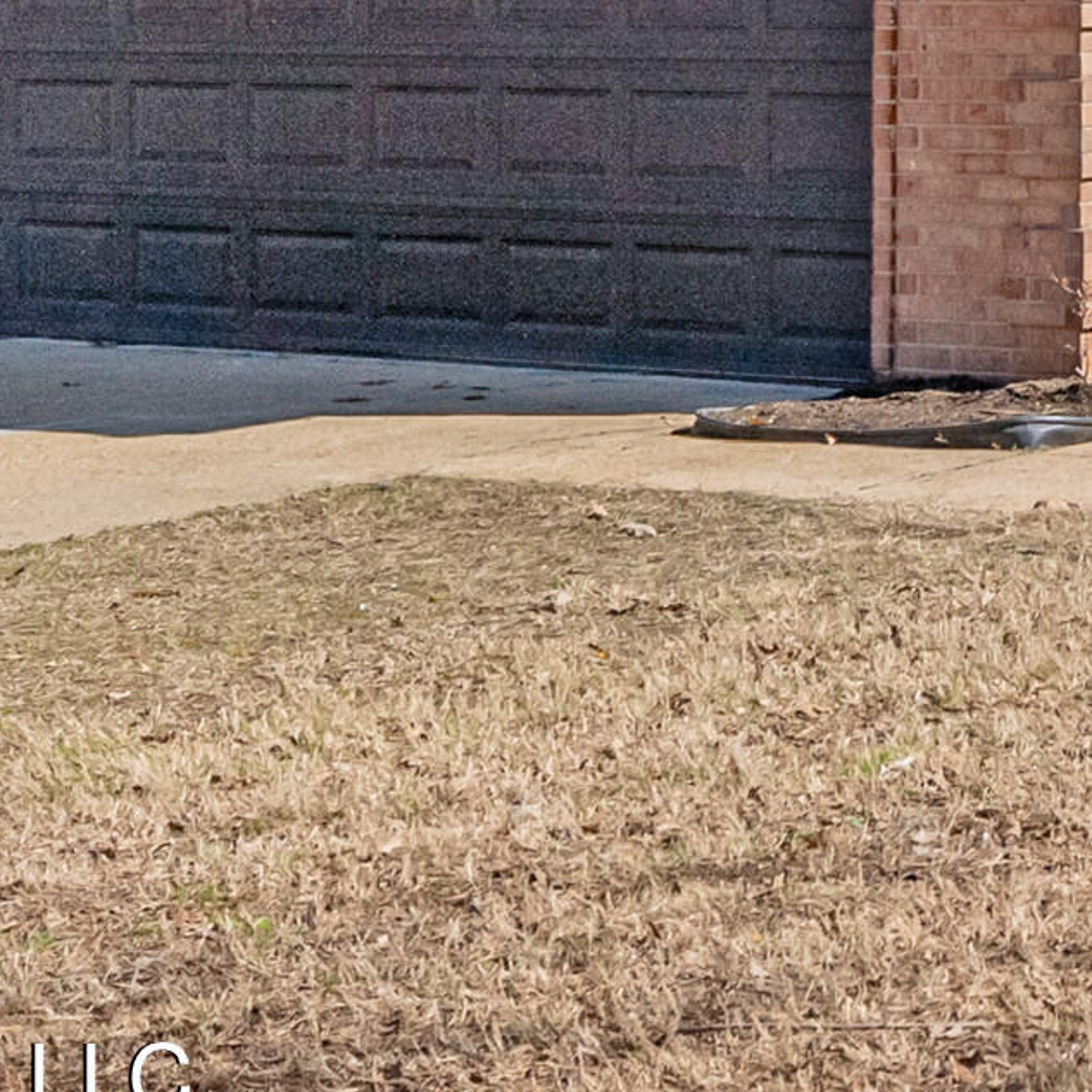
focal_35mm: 113
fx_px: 4033
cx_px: 1708
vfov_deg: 14.6
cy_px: -441
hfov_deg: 14.3
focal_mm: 29
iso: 800
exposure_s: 1/2500
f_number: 9
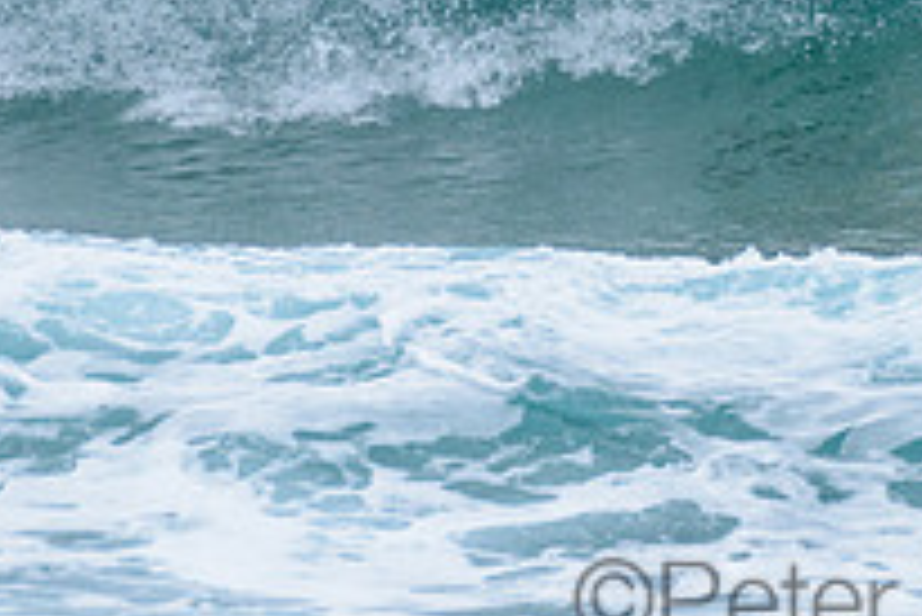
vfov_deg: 0.8
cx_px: 887
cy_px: -169
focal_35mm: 1738
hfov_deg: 1.2
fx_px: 44542
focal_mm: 500
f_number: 5.6
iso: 450
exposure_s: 1/2000
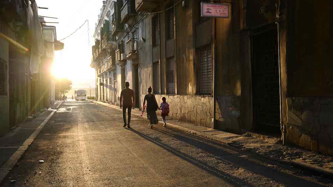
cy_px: 95
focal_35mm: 34
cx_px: 166
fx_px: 300
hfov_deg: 58.0
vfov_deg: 34.7
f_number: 4.5
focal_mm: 32
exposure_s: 1/160
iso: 200
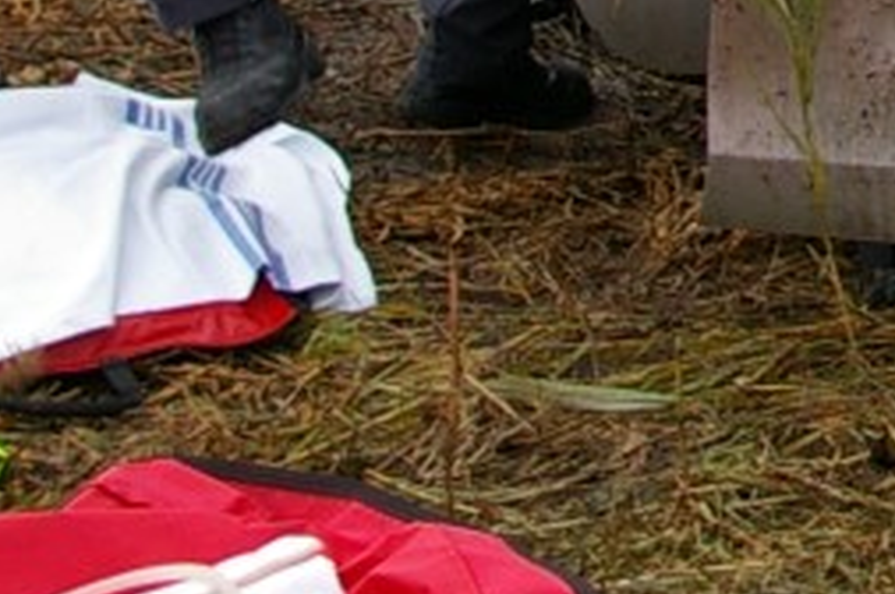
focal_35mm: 202
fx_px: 5021
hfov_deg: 9.6
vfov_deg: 6.5
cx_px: 1648
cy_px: -760
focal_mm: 21
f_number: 5.6
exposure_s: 1/180
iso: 200
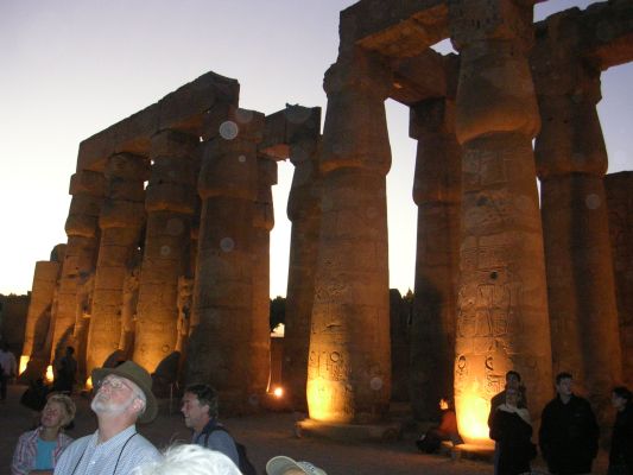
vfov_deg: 37.7
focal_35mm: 38
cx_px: 316
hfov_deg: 49.0
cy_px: 238
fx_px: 695
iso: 200
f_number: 2.8
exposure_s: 1/19.7
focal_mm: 5.8
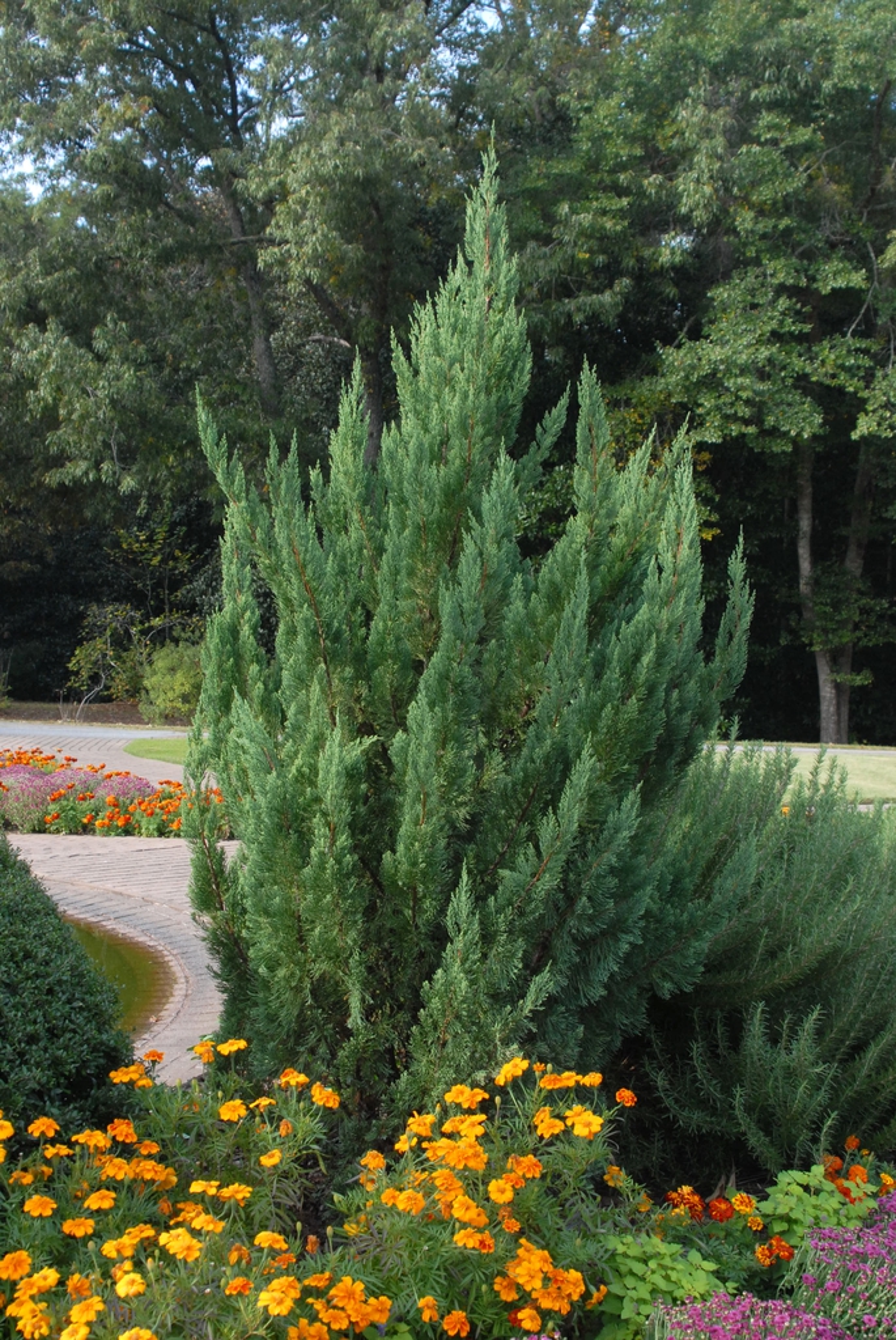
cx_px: 448
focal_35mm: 42
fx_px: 1564
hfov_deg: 32.0
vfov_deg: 46.4
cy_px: 670
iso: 400
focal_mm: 28
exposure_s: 1/160
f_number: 6.3
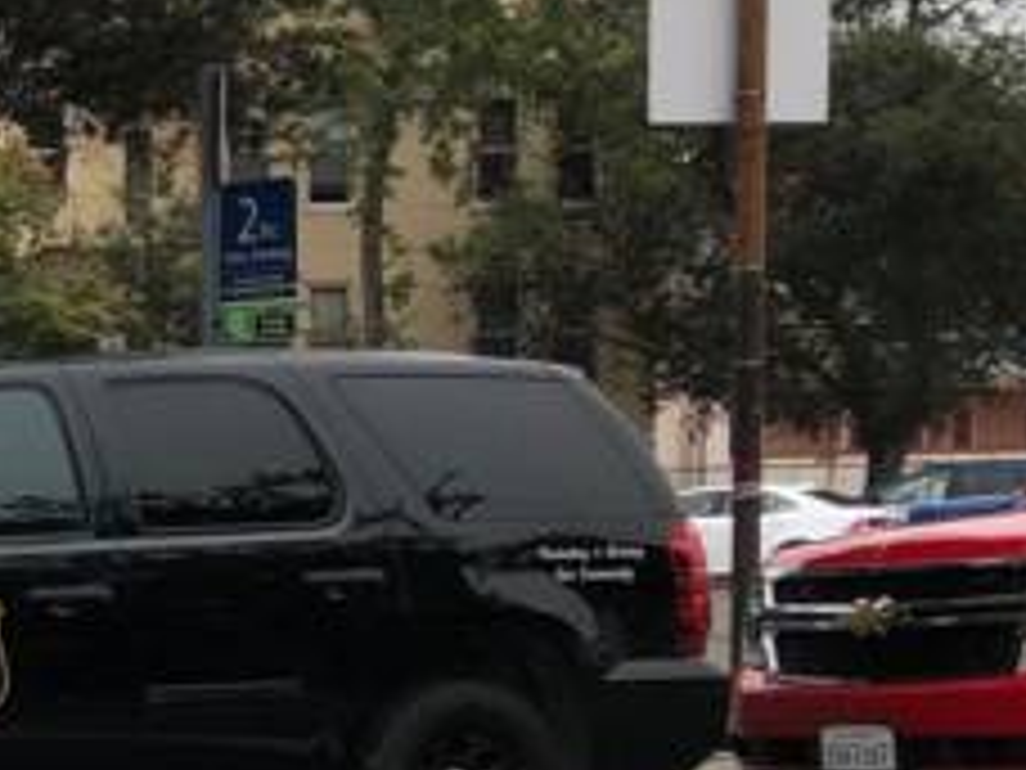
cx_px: -1246
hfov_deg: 12.9
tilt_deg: -4.8
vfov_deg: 11.8
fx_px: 3705
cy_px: 660
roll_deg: +2.2
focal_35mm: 125
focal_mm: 3.99
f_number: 1.8
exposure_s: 1/407
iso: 20
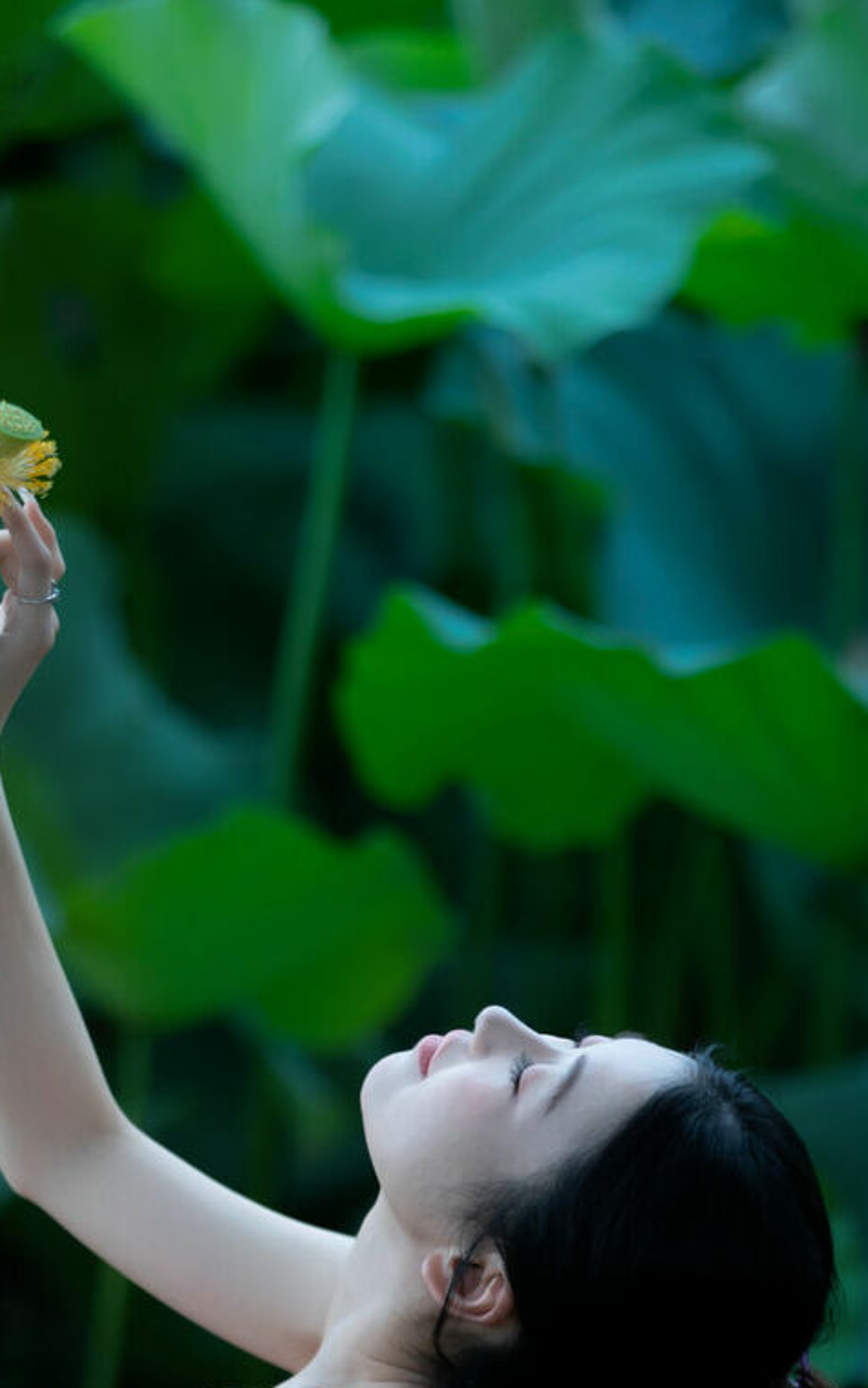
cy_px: 978
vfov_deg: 6.9
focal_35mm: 304
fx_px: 11506
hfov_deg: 4.3
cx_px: 164
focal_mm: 145
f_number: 2.8
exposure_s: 1/160
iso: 100
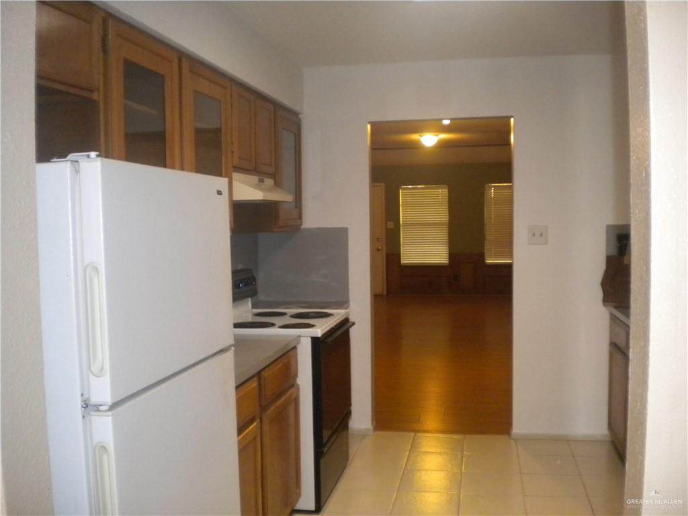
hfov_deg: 52.6
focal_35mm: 35
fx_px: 696
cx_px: 344
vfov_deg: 40.7
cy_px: 258
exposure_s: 1/30
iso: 400
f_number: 3.1
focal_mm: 6.3
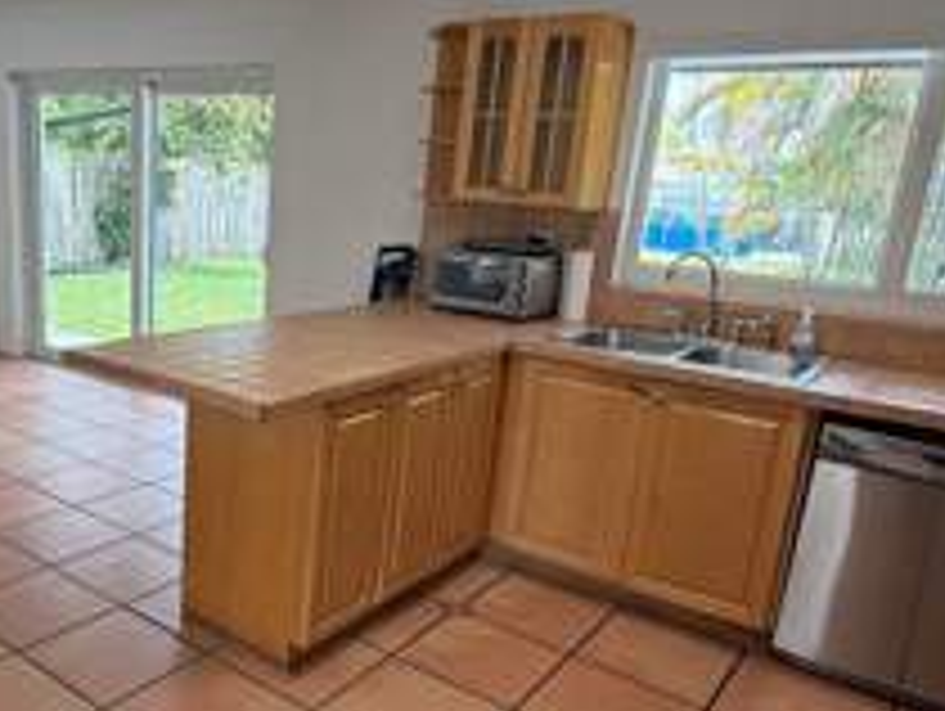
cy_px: 405
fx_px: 875
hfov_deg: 54.9
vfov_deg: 44.1
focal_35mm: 32
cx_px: 274
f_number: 2.2
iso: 80
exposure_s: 1/120
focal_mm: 2.22
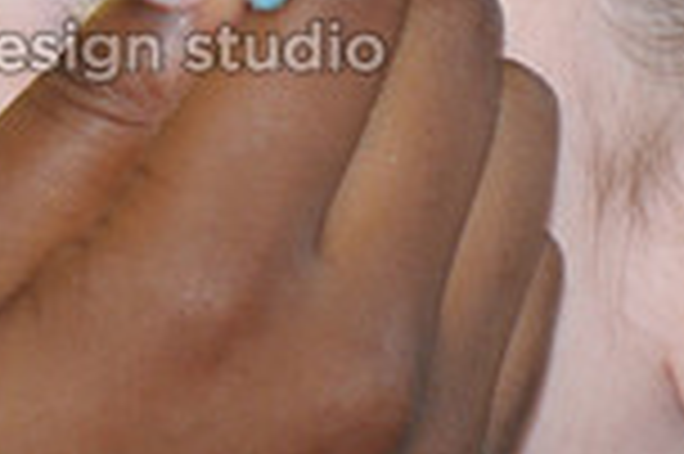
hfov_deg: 1.8
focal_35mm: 1148
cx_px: -99
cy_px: -115
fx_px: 21788
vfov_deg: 1.2
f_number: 2.8
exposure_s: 1/125
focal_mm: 200
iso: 500
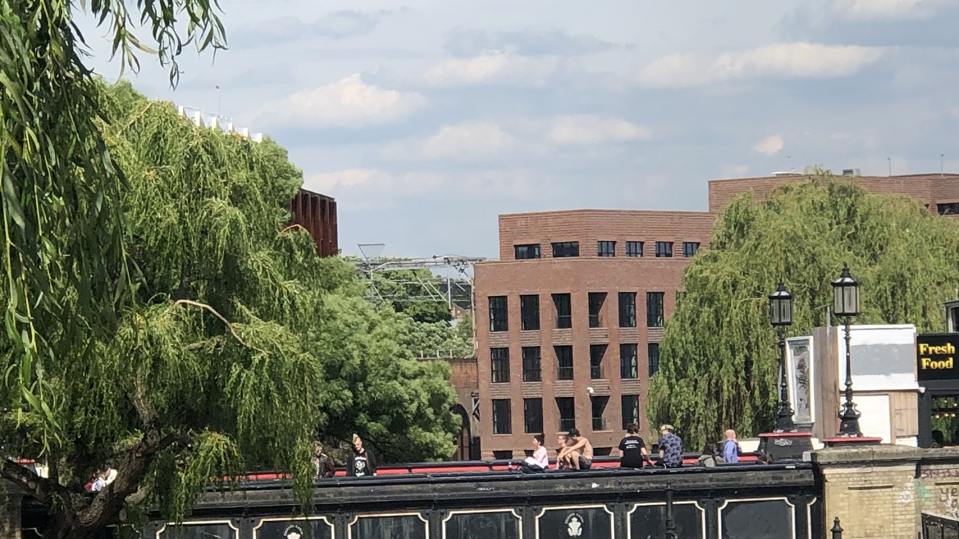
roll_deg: +1.2
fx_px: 4246
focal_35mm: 167
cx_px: 496
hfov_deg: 12.9
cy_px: 434
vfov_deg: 7.3
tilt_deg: +0.8
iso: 20
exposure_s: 1/923
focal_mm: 6.6
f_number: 2.8
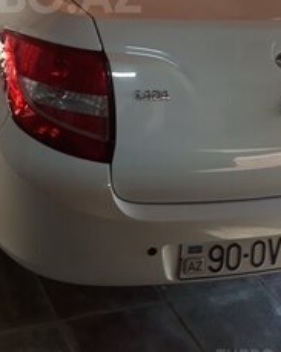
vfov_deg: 30.6
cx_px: 23
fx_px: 593
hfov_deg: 25.7
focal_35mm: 57
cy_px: -5
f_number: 1.7
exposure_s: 1/50
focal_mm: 3.71
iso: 40
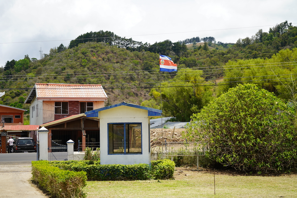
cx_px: 148
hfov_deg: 28.8
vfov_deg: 19.5
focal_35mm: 70
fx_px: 578
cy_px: 99
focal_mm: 70
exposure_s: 1/160
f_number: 5.6
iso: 100
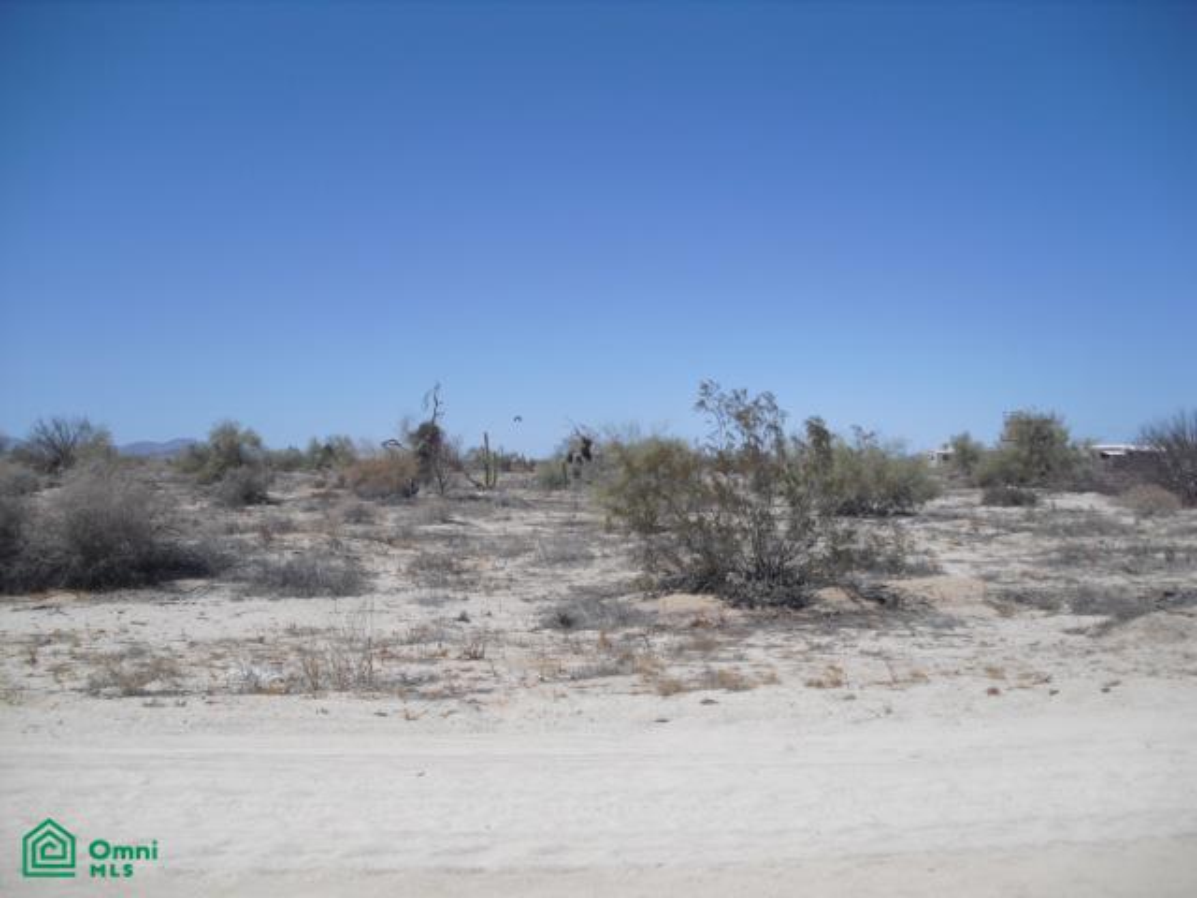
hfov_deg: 51.4
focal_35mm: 36
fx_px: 1245
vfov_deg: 39.7
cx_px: 598
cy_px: 449
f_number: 7.8
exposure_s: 1/250
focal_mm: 6.3
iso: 64
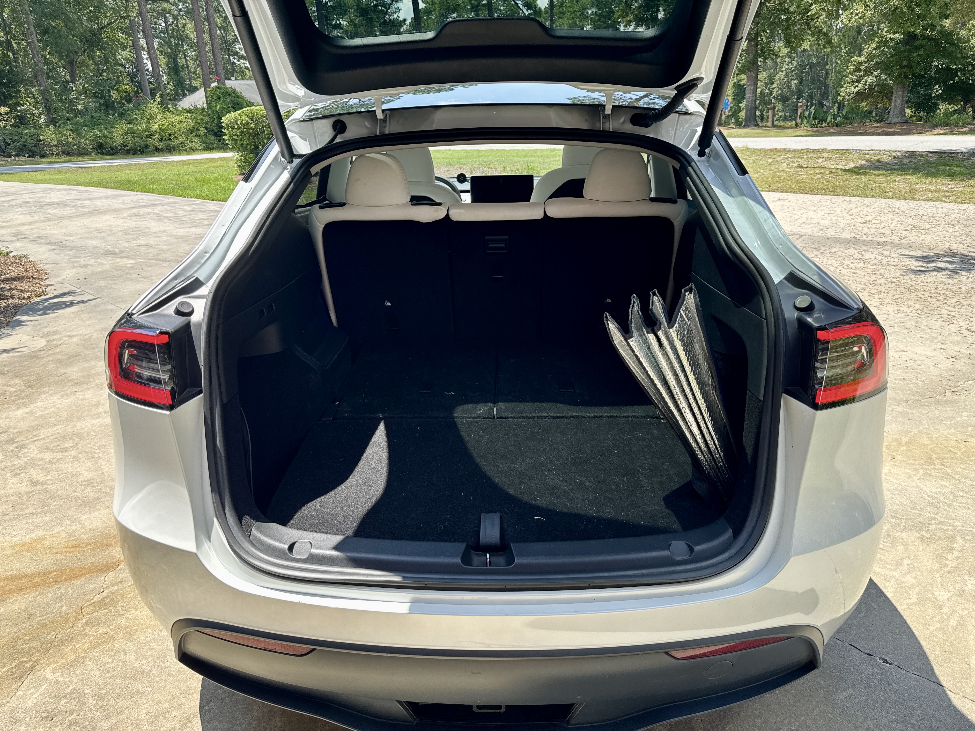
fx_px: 676
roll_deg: +3.4
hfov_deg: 71.6
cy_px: 366
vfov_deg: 56.8
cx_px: 488
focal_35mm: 24
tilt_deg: -18.8
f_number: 1.78
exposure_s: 1/773
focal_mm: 6.76
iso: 80
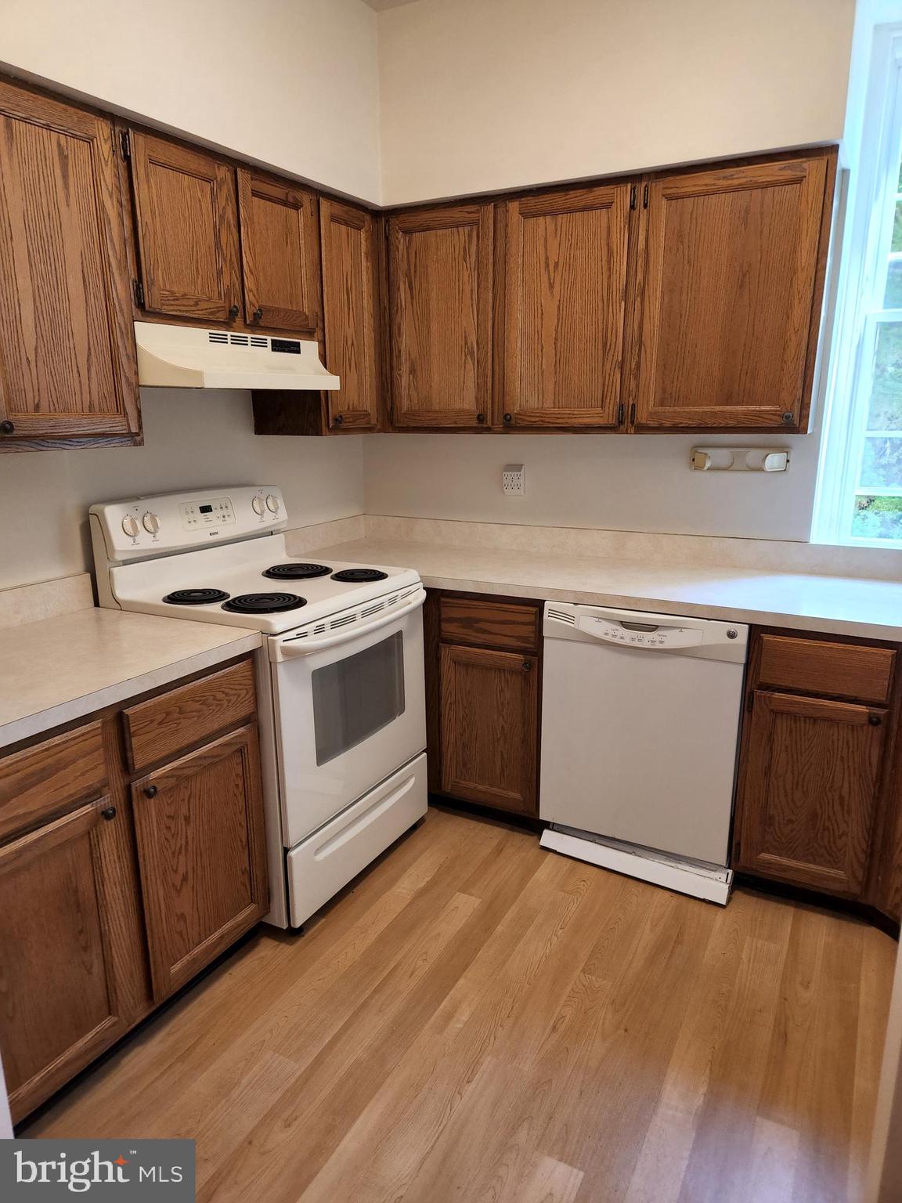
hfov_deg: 58.9
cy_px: 602
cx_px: 451
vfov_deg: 73.9
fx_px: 799
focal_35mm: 23
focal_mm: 5.4
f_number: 1.8
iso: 250
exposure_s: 1/120
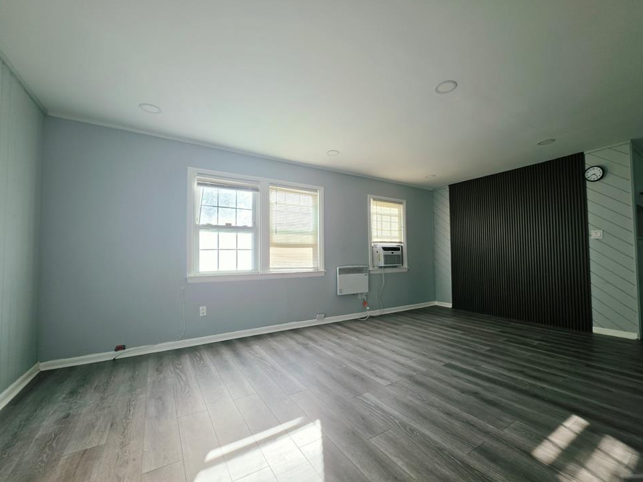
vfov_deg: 85.6
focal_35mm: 14
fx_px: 260
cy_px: 247
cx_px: 342
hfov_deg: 101.9
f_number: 1.9
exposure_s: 1/120
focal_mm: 2.2
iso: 20
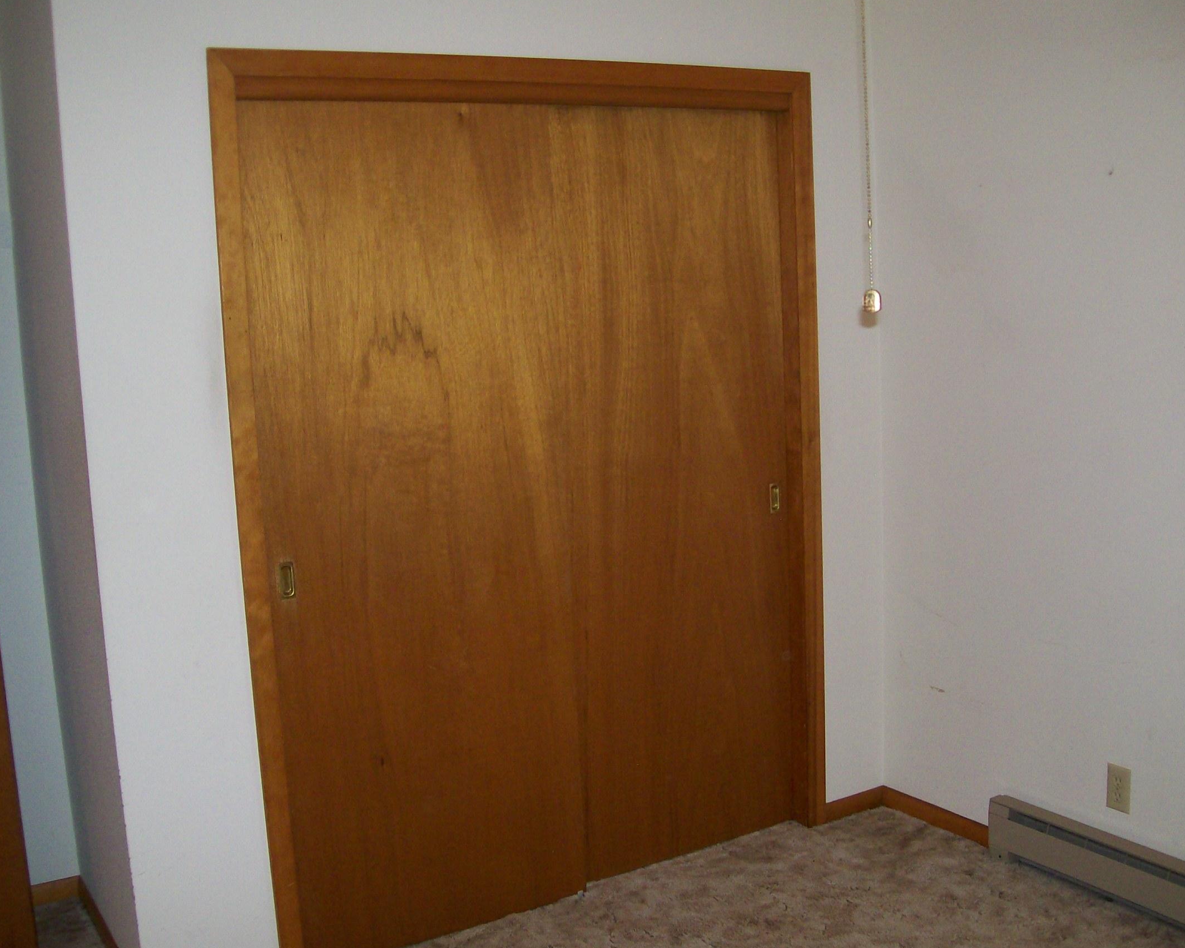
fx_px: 1332
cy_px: 478
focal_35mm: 38
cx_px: 583
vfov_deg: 39.1
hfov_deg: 47.9
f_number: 2.7
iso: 140
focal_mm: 6
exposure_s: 1/64
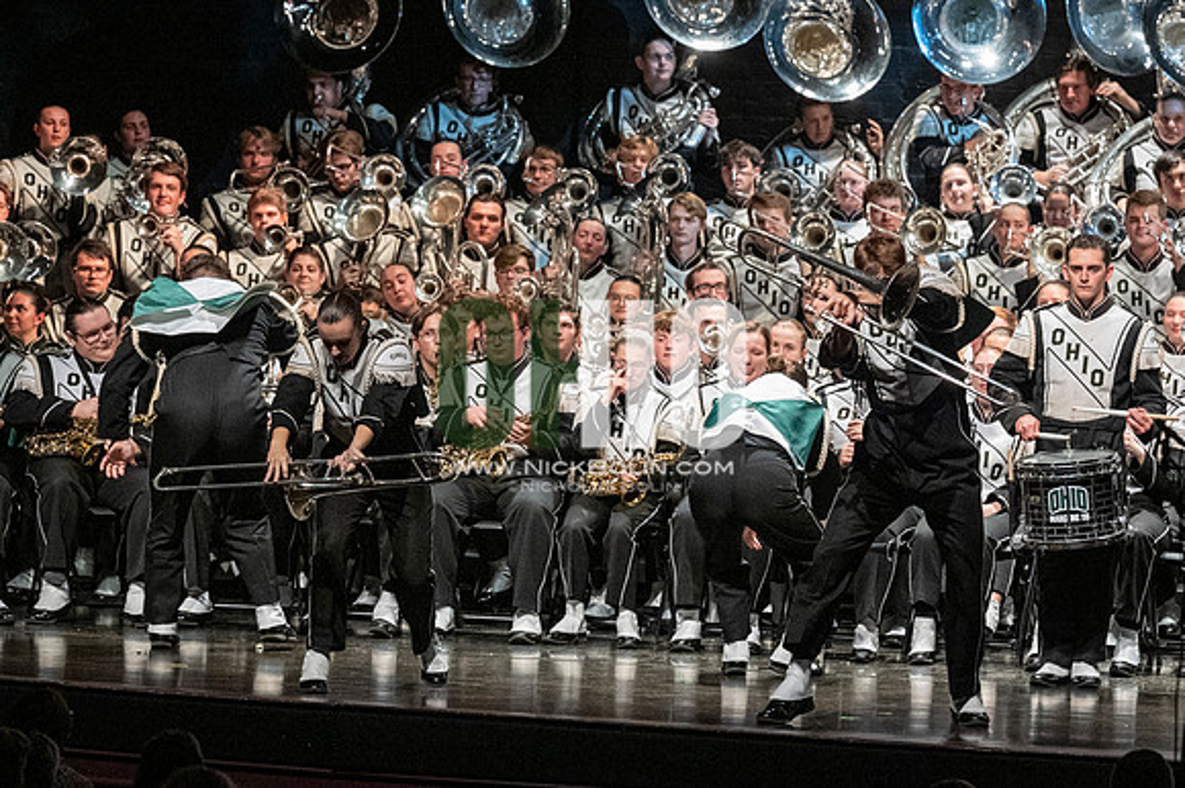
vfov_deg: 6.3
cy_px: 394
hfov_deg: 9.5
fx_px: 7139
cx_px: 592
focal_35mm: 217
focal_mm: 145
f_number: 4
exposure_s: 1/500
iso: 4000
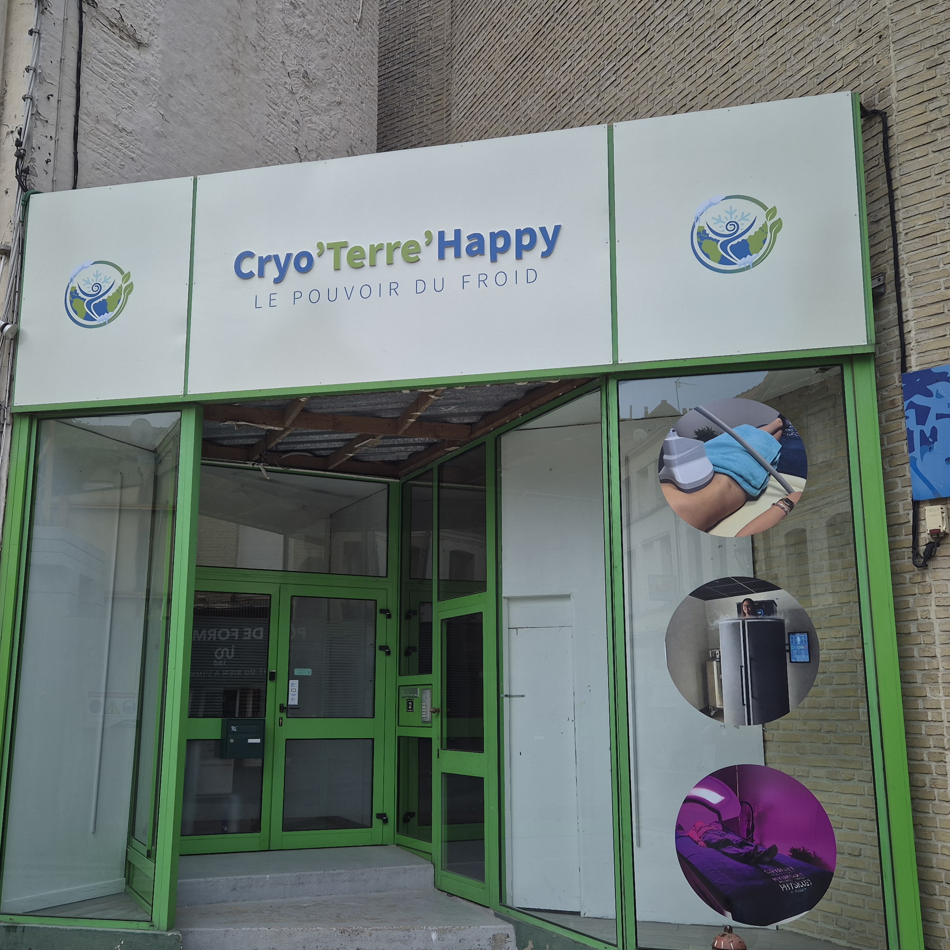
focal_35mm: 35
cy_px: 493
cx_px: 448
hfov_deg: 47.2
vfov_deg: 47.2
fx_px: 1087
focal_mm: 5.4
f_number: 1.8
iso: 25
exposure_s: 1/331
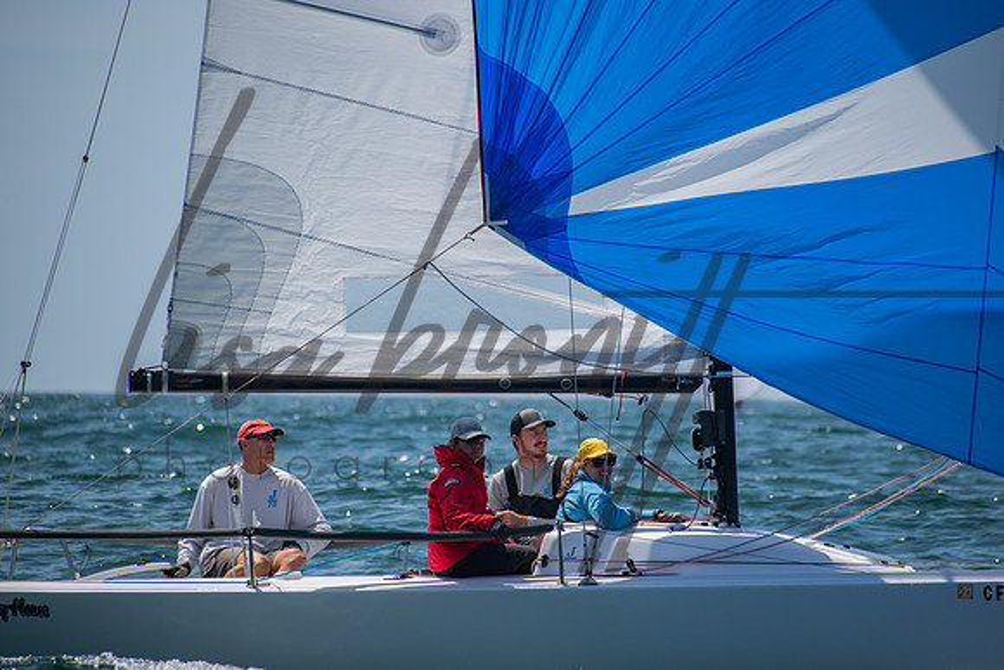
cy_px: 335
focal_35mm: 342
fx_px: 9532
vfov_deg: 4.0
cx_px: 512
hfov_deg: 6.0
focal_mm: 220
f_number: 6.3
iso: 200
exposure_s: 1/1000
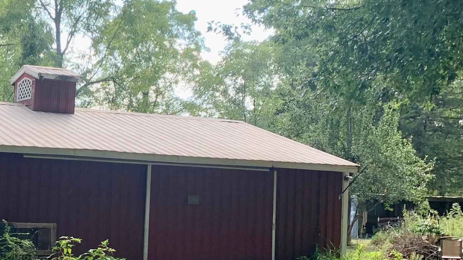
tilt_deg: +0.2
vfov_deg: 17.4
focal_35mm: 69
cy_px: 190
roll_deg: -2.9
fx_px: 847
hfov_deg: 27.7
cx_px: -54
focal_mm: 4.25
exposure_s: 1/323
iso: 25
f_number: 1.8
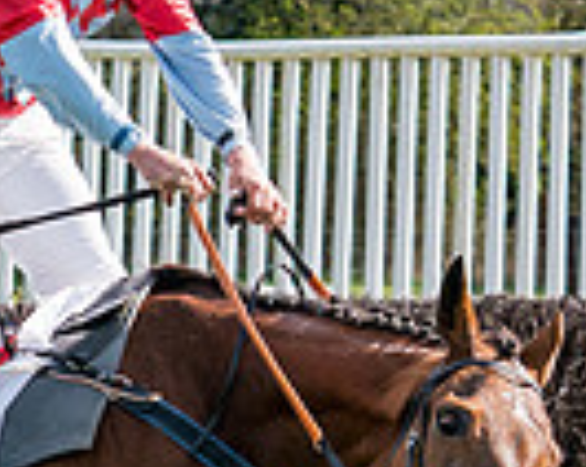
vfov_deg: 3.4
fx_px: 7880
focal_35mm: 455
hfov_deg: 4.2
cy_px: 242
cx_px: -164
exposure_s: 1/1600
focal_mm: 70
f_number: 4.5
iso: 400
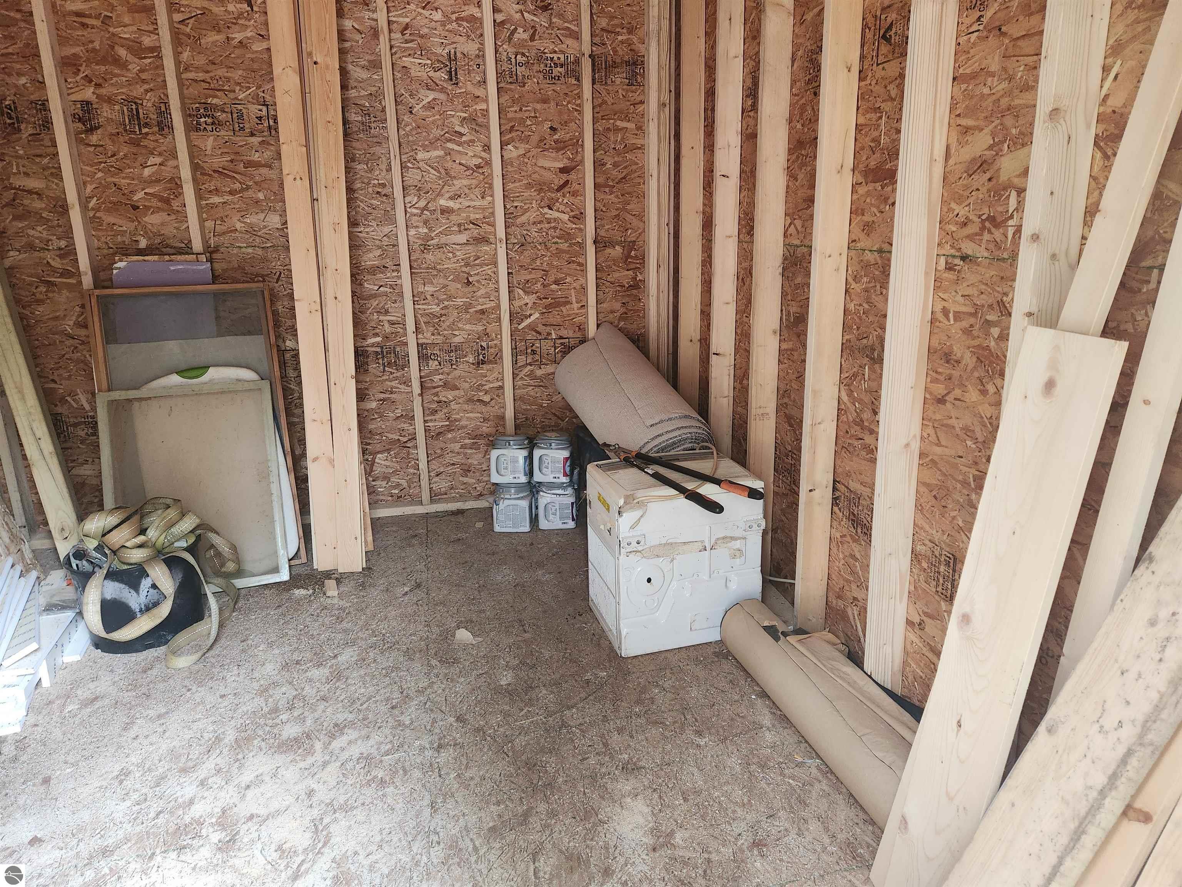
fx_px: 785
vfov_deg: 58.9
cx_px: 591
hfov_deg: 73.9
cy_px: 444
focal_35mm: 23
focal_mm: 5.4
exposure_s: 1/120
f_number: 1.8
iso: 400
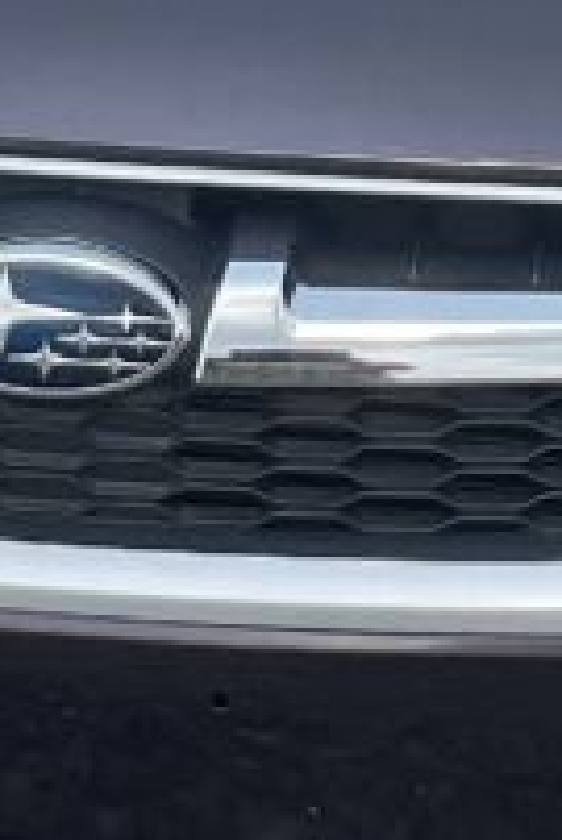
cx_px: 129
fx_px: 3576
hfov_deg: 9.0
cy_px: 308
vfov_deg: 13.4
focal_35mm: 153
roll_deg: -1.8
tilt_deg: -22.0
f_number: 1.8
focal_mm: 3
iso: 16
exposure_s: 1/855
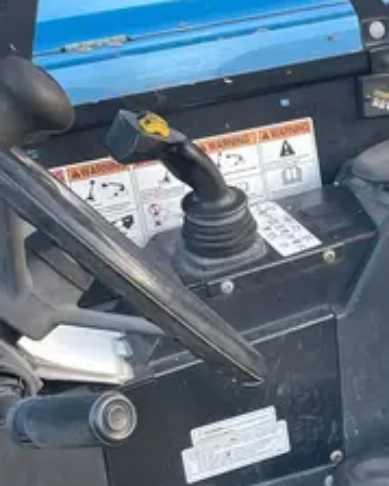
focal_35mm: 83
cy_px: 368
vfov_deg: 22.8
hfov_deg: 17.1
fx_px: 1195
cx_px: 543
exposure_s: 1/121
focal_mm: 4.2
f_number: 1.6
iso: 125
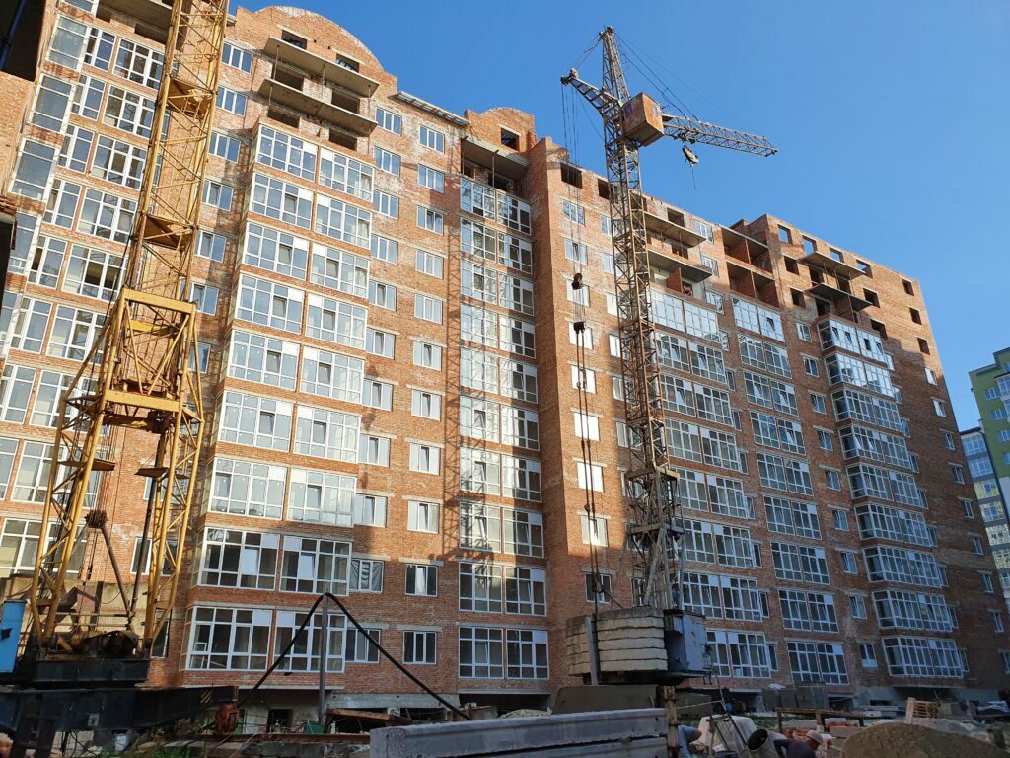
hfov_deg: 67.3
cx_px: 505
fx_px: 759
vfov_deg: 53.1
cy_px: 379
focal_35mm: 26
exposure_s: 1/1224
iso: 50
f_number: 2.4
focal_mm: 4.32
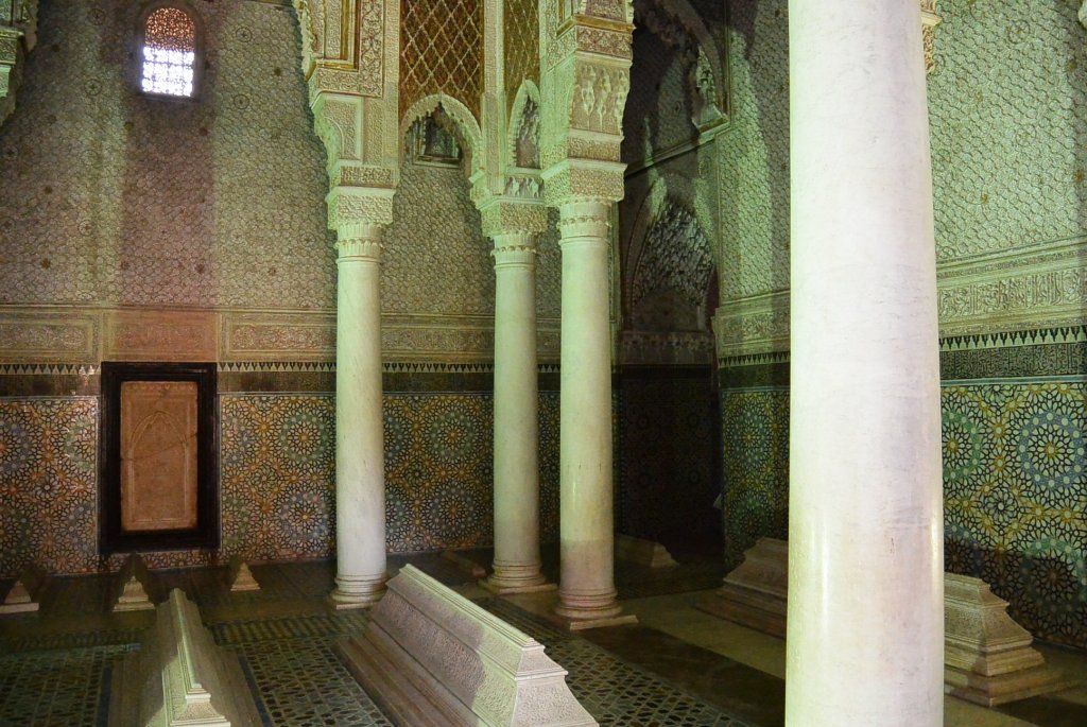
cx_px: 544
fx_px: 876
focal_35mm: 29
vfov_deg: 45.1
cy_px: 364
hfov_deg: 63.6
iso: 2000
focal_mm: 11
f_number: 3.5
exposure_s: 1/60
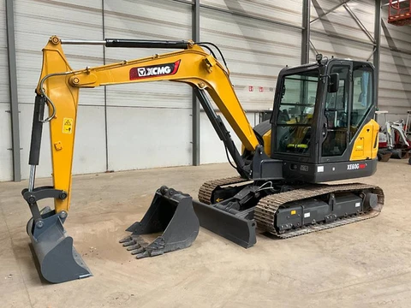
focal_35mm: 29
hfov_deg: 61.7
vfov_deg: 48.2
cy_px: 154
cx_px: 206
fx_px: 344
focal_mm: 3
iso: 125
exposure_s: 1/60
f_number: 1.8
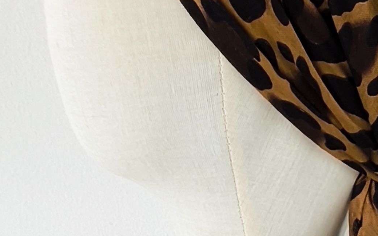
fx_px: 793
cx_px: 290
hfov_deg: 26.4
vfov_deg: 16.7
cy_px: 211
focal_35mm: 77
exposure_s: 1/60
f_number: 2.2
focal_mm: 1.65
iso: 50
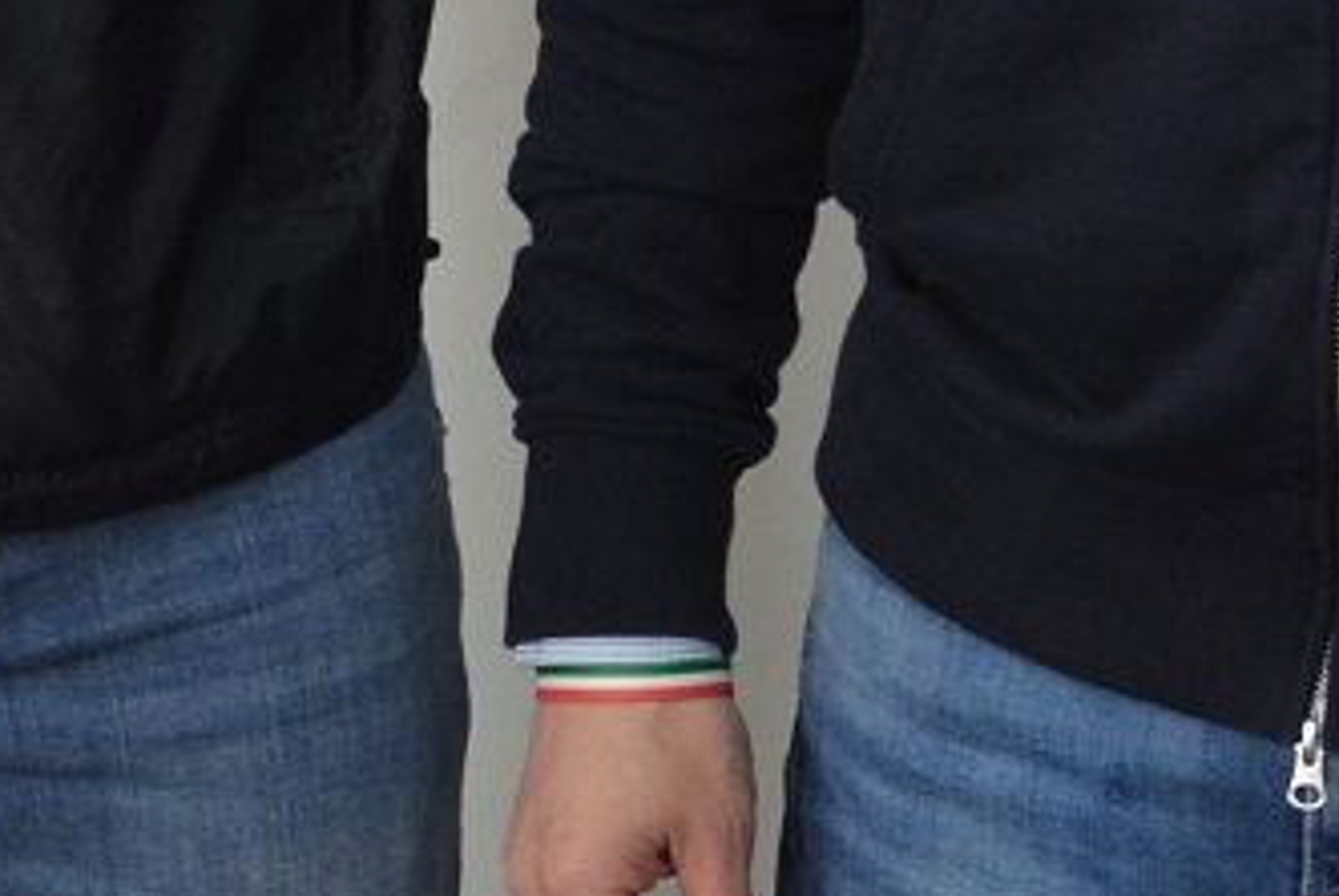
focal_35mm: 208
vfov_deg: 6.5
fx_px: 7743
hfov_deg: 9.5
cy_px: -559
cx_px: 2331
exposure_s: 1/30
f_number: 3.8
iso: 800
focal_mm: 24
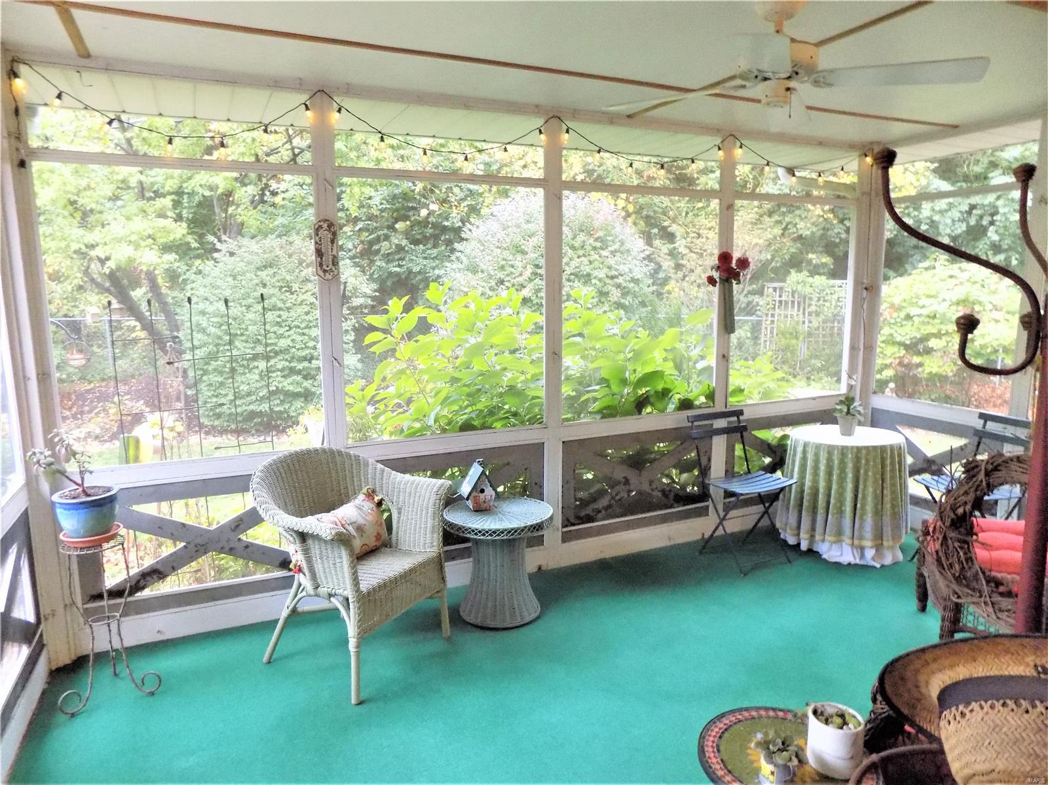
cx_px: 524
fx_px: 696
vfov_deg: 58.9
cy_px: 392
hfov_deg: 73.9
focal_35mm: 23
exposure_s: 1/15
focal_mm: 4
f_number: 3.1
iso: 400
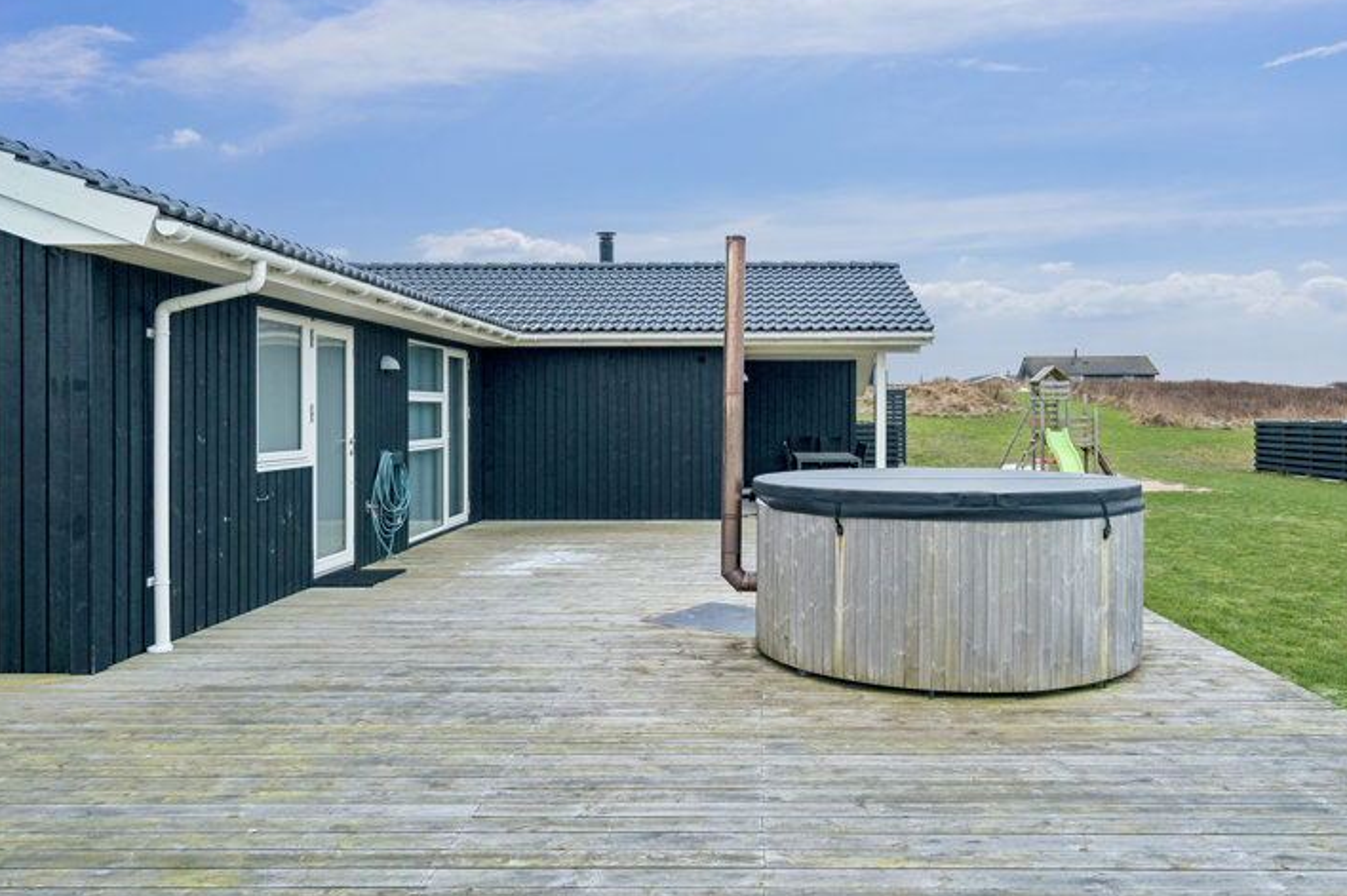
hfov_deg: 69.2
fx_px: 972
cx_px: 755
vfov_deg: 49.4
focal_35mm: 26
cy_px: 416
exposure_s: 1/160
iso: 1000
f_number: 5.6
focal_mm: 23
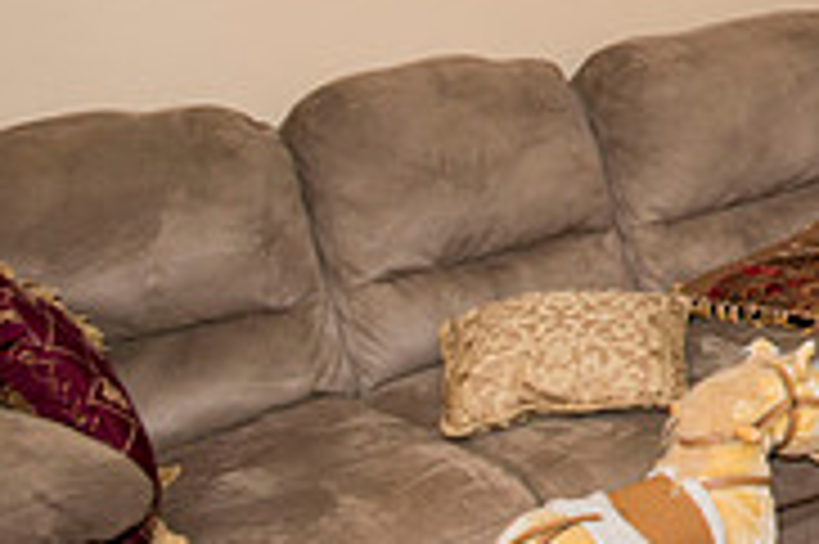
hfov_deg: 19.8
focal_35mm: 86
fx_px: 1955
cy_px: -25
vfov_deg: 15.5
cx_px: 1300
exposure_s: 1/60
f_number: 4
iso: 800
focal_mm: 27
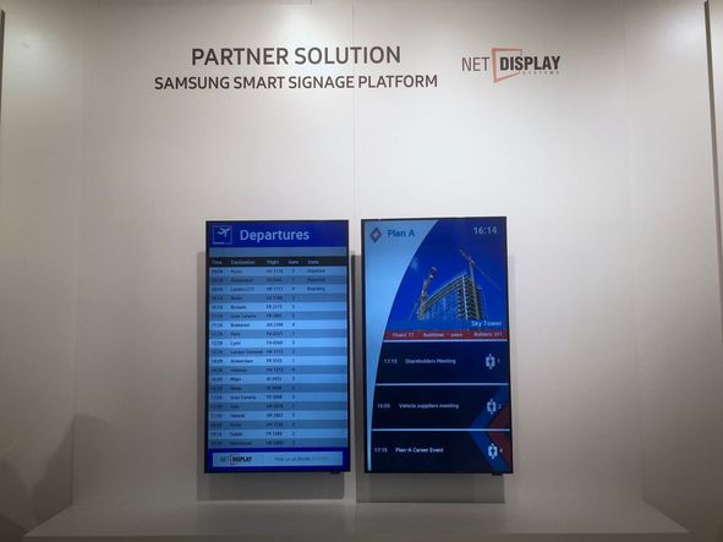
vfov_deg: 48.2
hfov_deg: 61.7
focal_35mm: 29
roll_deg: +0.8
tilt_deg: +4.1
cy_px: 271
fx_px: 606
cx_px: 362
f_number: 2.2
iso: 32
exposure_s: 1/163
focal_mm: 4.15
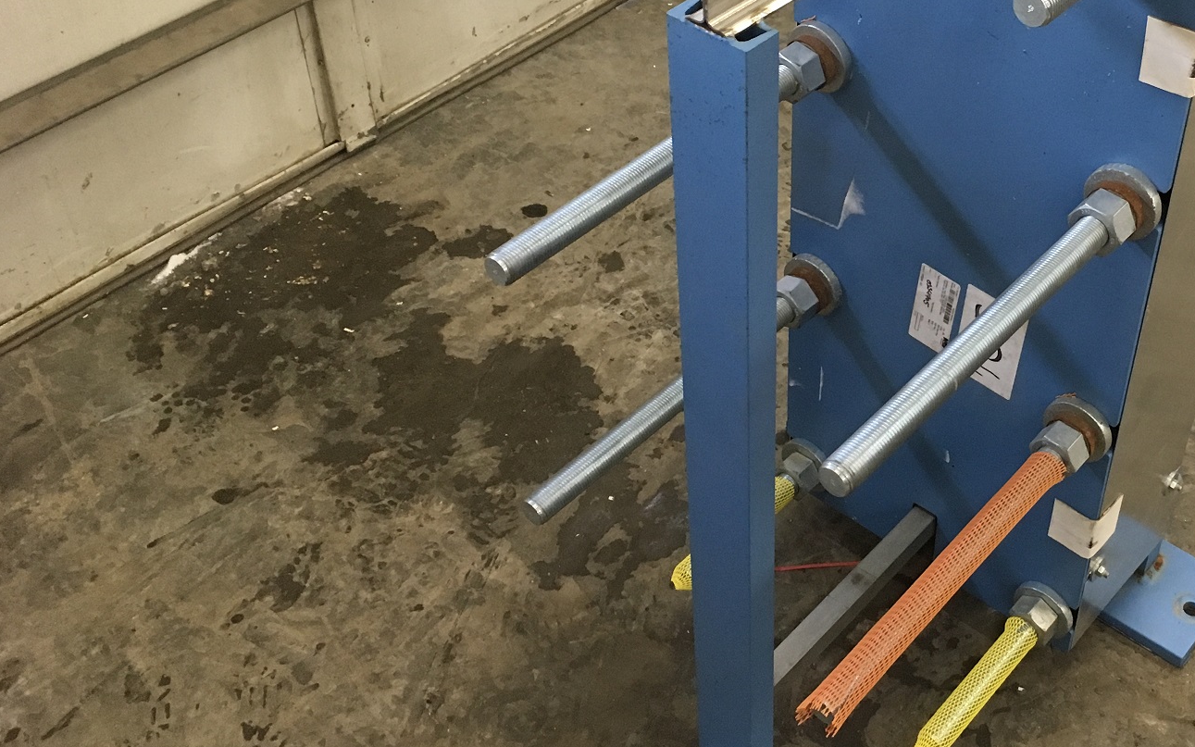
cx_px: 913
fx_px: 1563
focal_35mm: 48
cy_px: 268
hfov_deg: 40.5
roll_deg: -6.1
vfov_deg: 26.8
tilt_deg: -42.2
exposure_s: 1/30
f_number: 2.2
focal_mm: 4.15
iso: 160
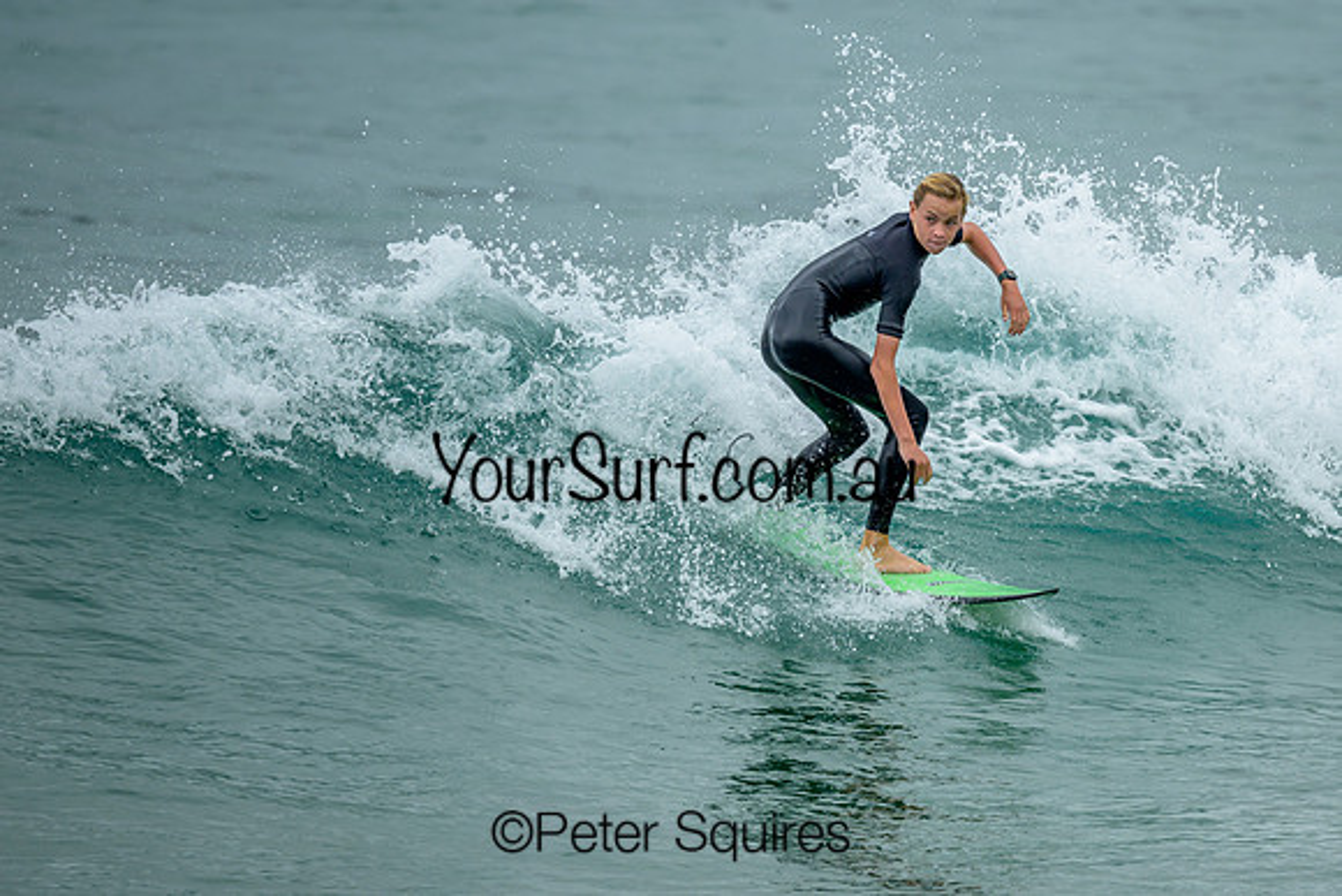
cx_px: 905
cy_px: 386
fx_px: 40830
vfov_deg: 1.3
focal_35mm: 1095
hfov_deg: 1.9
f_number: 6.3
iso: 250
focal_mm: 800
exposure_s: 1/2000
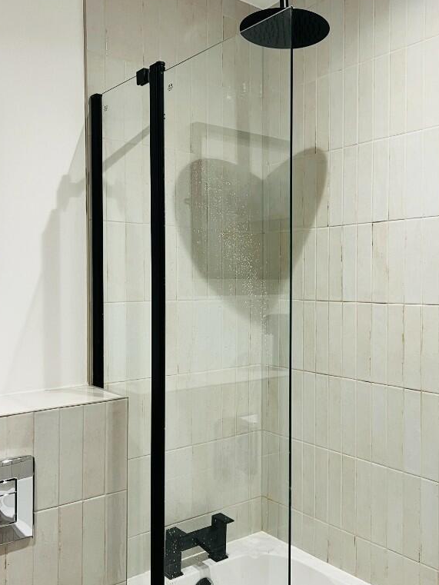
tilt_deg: -1.4
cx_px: 284
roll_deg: -0.7
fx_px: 592
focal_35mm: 35
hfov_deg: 40.3
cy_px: 295
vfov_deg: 52.6
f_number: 1.5
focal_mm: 5.7
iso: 100
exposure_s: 1/50
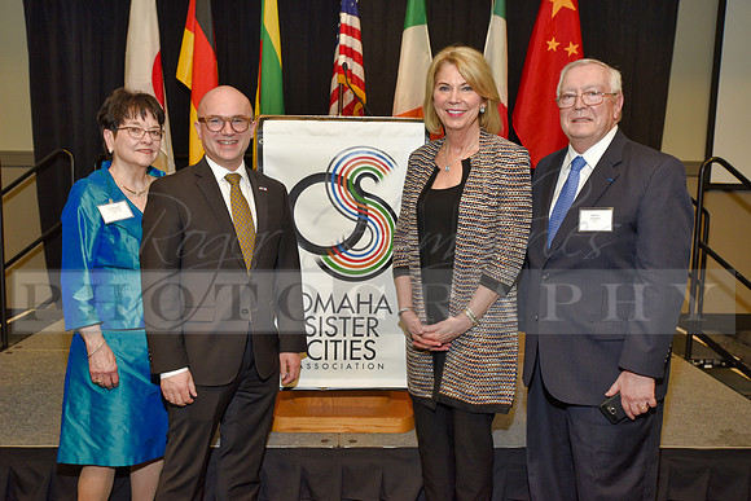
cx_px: 376
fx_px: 730
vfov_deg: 37.9
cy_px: 250
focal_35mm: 35
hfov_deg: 54.4
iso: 1000
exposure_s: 1/60
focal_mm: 35
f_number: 7.1
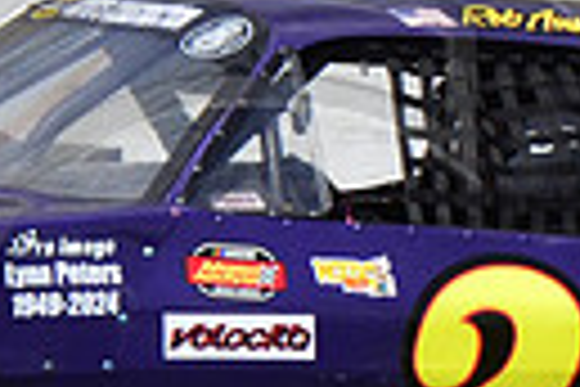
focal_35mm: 695
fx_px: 11198
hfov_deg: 3.0
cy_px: 410
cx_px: 207
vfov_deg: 2.0
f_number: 14
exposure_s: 1/1000
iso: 1000
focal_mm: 75
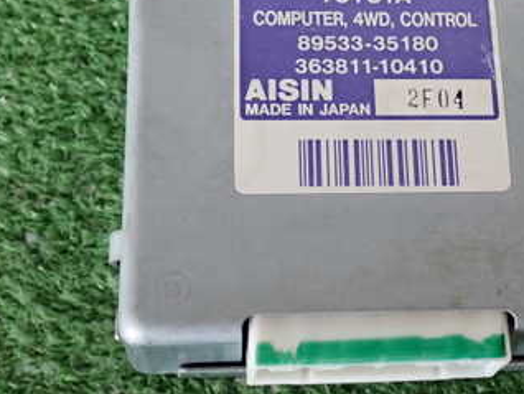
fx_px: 1257
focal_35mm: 83
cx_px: 369
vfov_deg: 17.7
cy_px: 109
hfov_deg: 23.4
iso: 800
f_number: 2.9
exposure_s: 1/30
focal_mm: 7.84
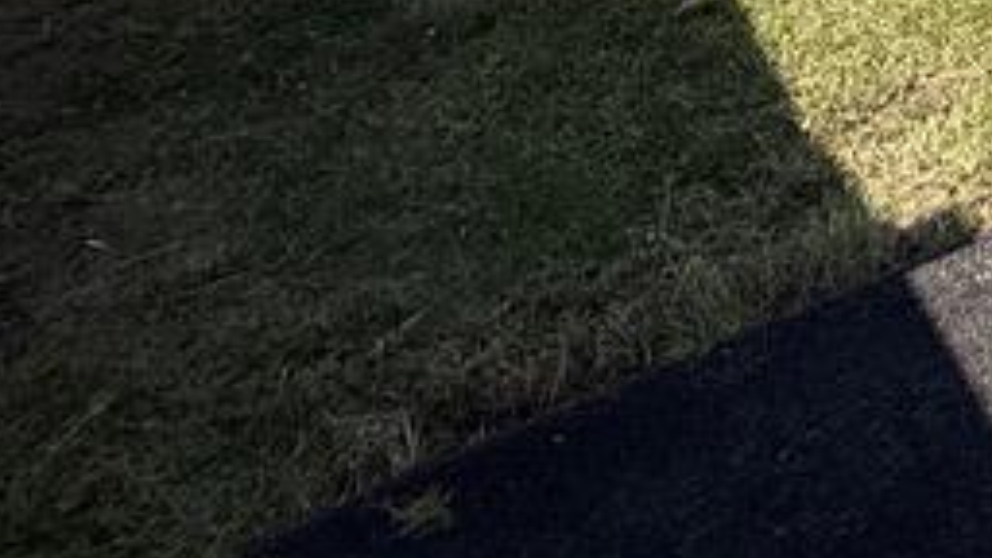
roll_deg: -0.1
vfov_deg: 14.8
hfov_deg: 23.2
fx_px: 1605
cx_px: 1674
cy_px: -670
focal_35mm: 61
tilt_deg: -4.2
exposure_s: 1/1431
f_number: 2.2
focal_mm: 2.22
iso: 50
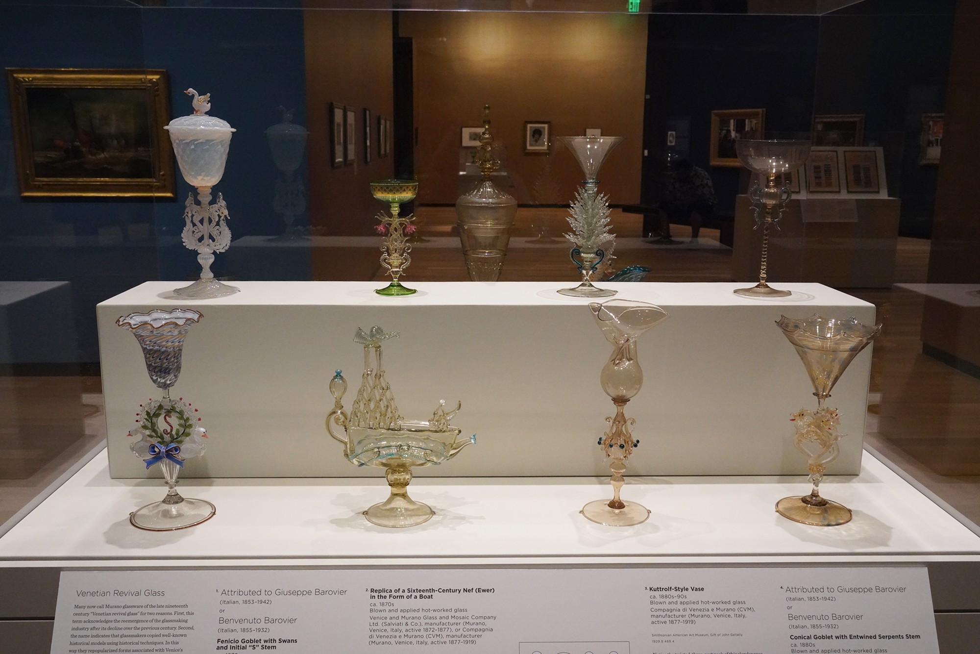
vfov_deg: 40.0
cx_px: 490
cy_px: 327
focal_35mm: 33
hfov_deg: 57.2
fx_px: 898
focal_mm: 33
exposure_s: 1/100
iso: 8000
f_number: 10
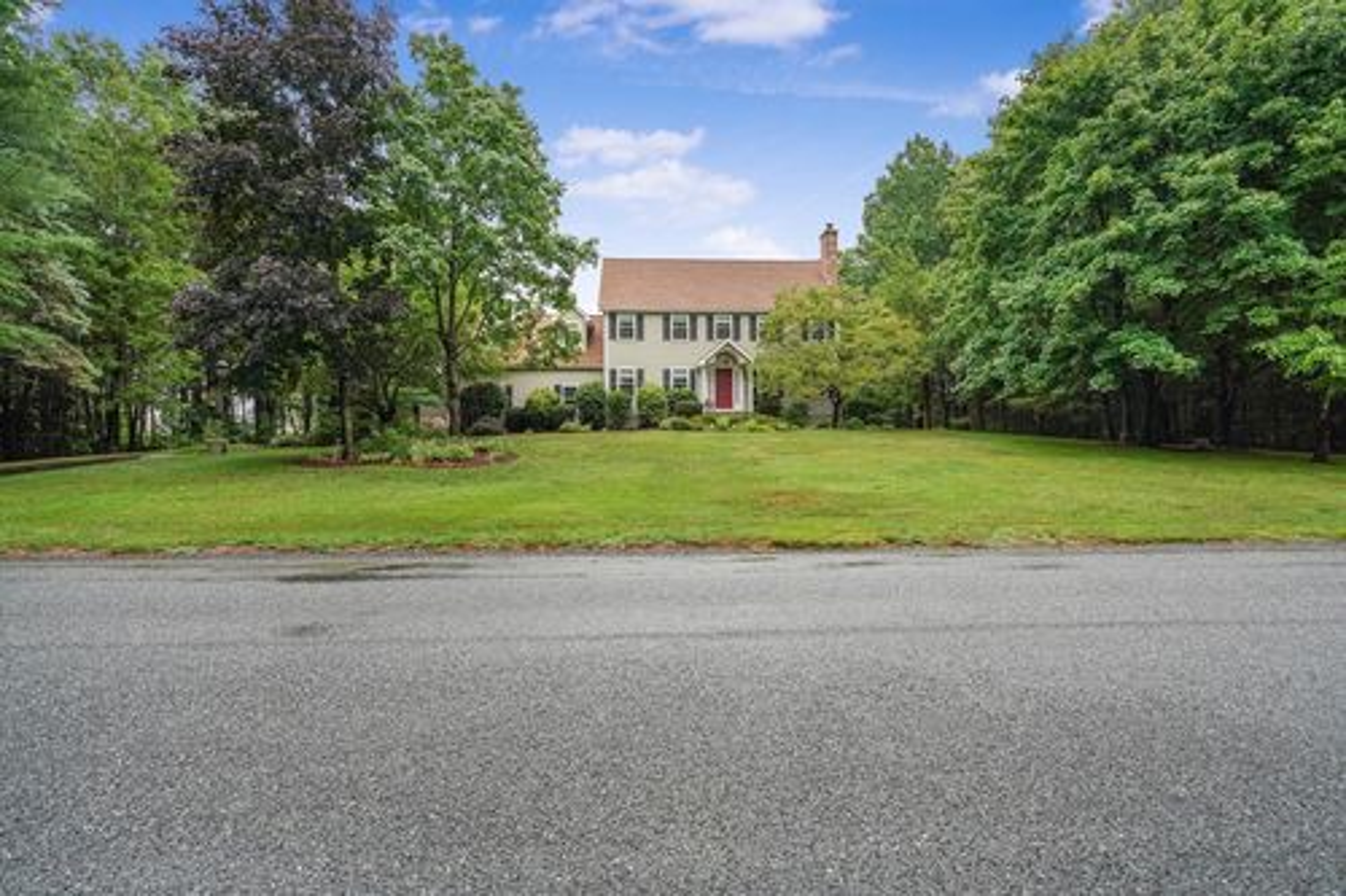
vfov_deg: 73.7
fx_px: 598
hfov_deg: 96.8
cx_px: 673
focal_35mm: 16
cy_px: 448
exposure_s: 1/40
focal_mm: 16
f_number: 8
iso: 100
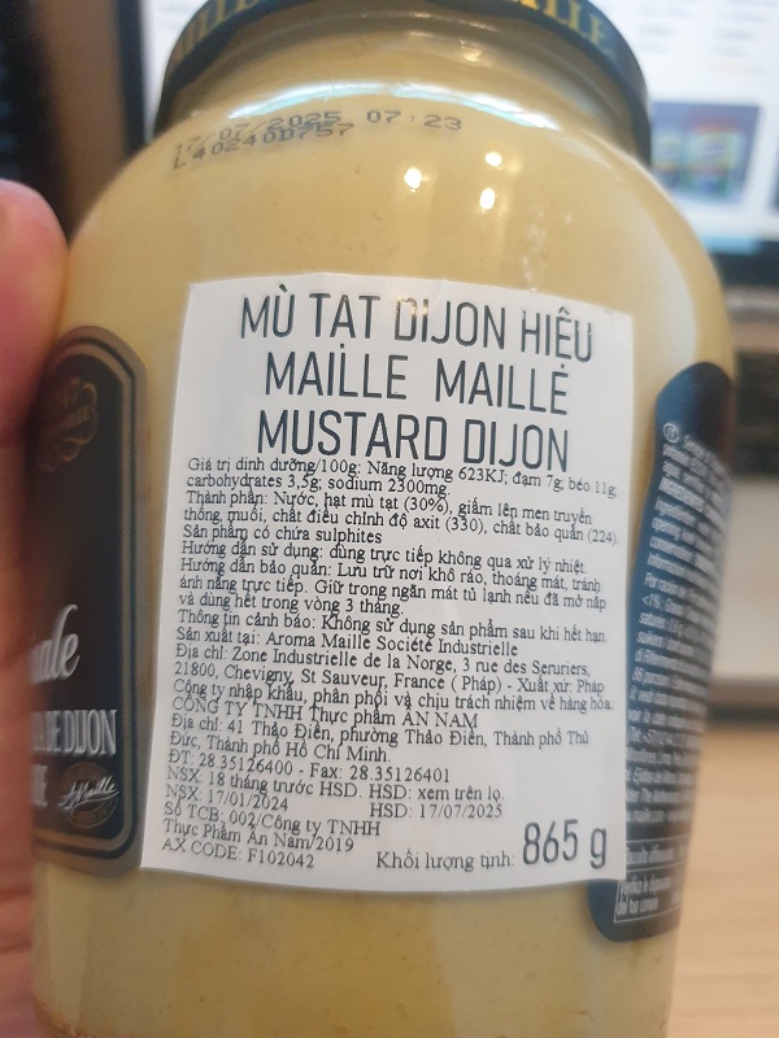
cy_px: 519
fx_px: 780
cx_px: 390
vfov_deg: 67.3
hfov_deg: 53.1
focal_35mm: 26
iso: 250
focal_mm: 4.3
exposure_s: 1/39
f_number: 1.5
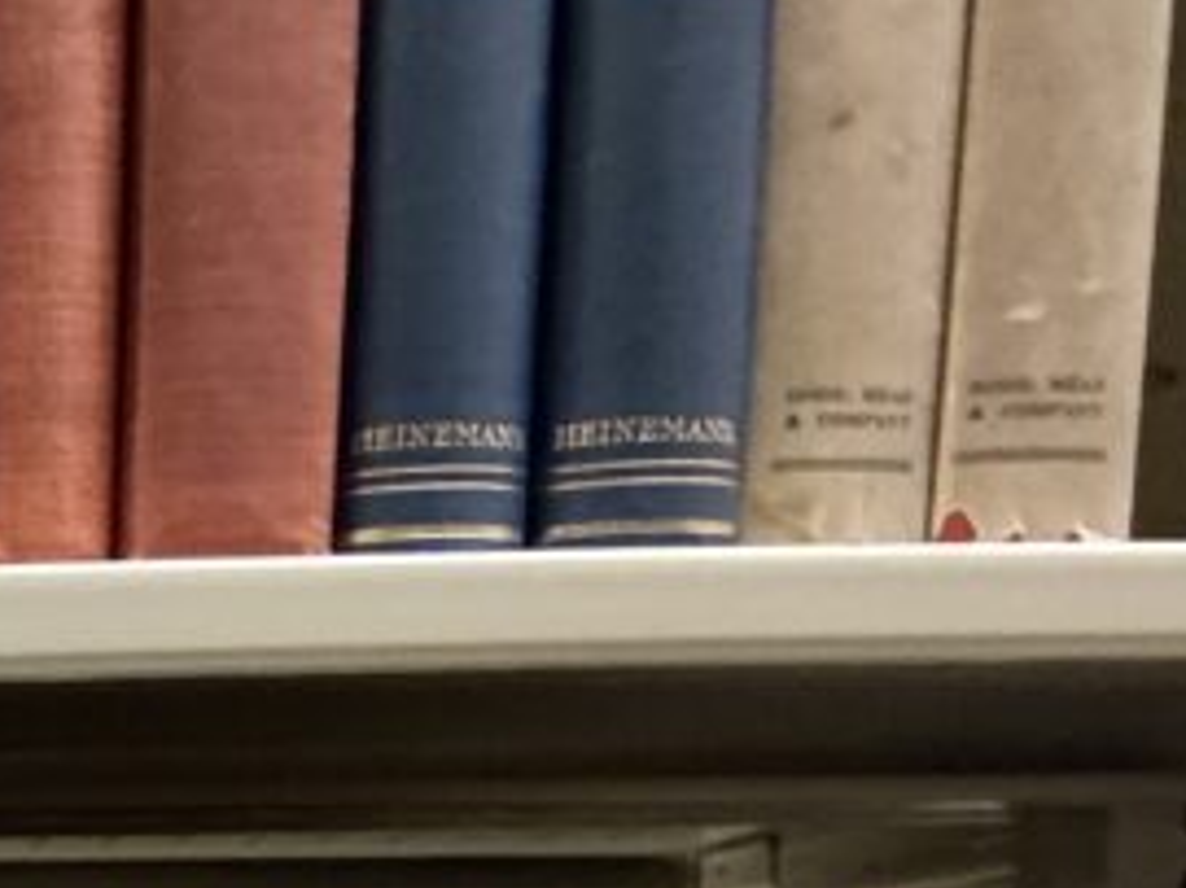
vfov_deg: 15.1
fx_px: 2979
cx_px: -888
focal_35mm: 87
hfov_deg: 18.2
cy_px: 1500
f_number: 1.9
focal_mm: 2.69
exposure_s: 1/30
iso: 640
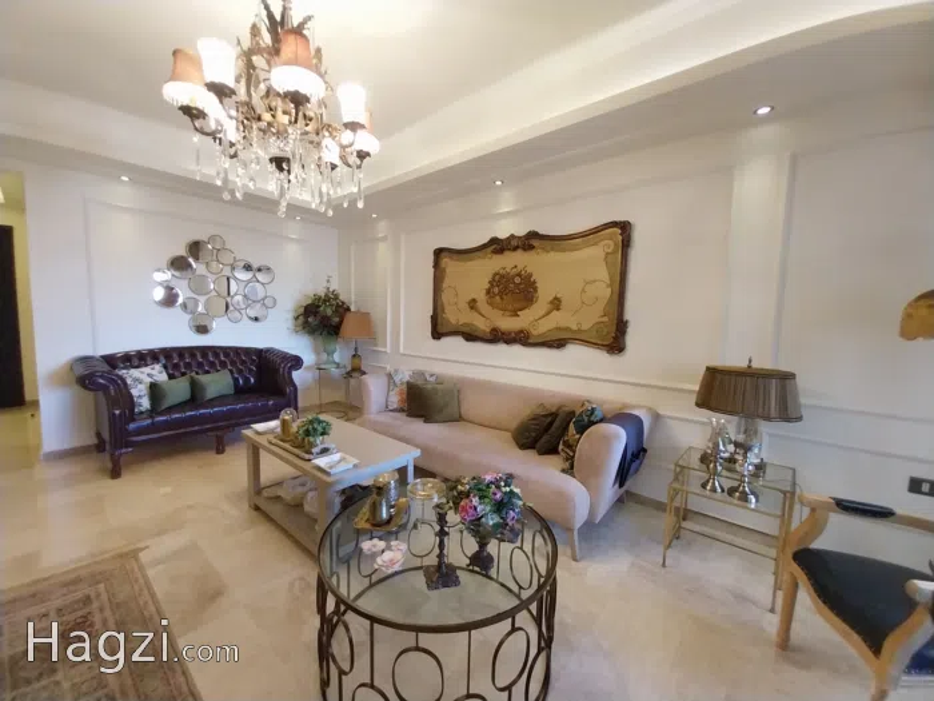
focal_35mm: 13
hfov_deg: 106.2
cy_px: 350
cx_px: 467
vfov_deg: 89.9
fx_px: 351
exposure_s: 1/33
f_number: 2.2
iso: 250
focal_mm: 1.3
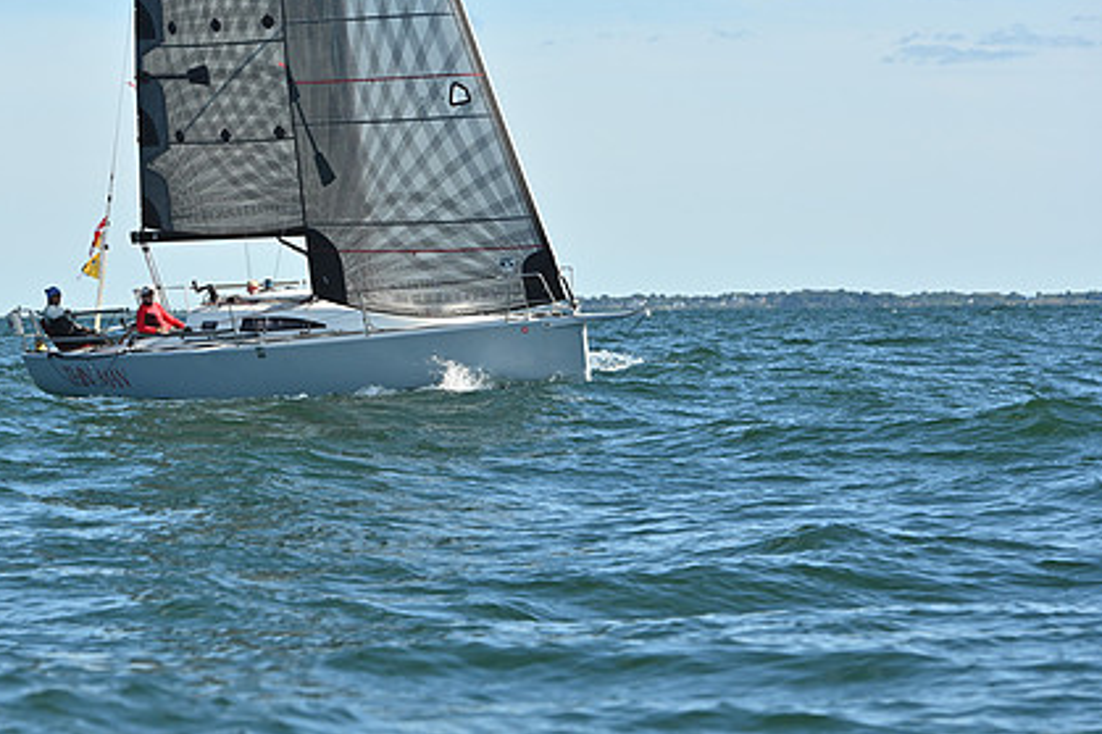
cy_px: 322
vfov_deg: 7.3
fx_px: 5722
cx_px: 347
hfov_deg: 11.0
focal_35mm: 187
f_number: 7.1
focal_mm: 135
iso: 320
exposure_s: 1/1600
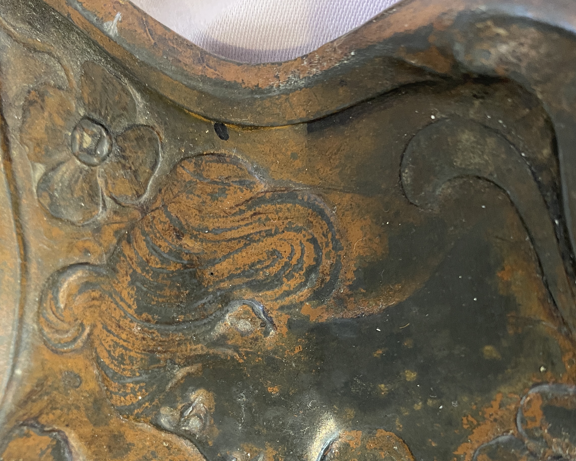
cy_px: 369
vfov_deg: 33.9
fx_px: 733
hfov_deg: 42.9
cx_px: 303
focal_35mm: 43
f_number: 1.8
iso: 200
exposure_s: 1/50
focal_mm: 4.25
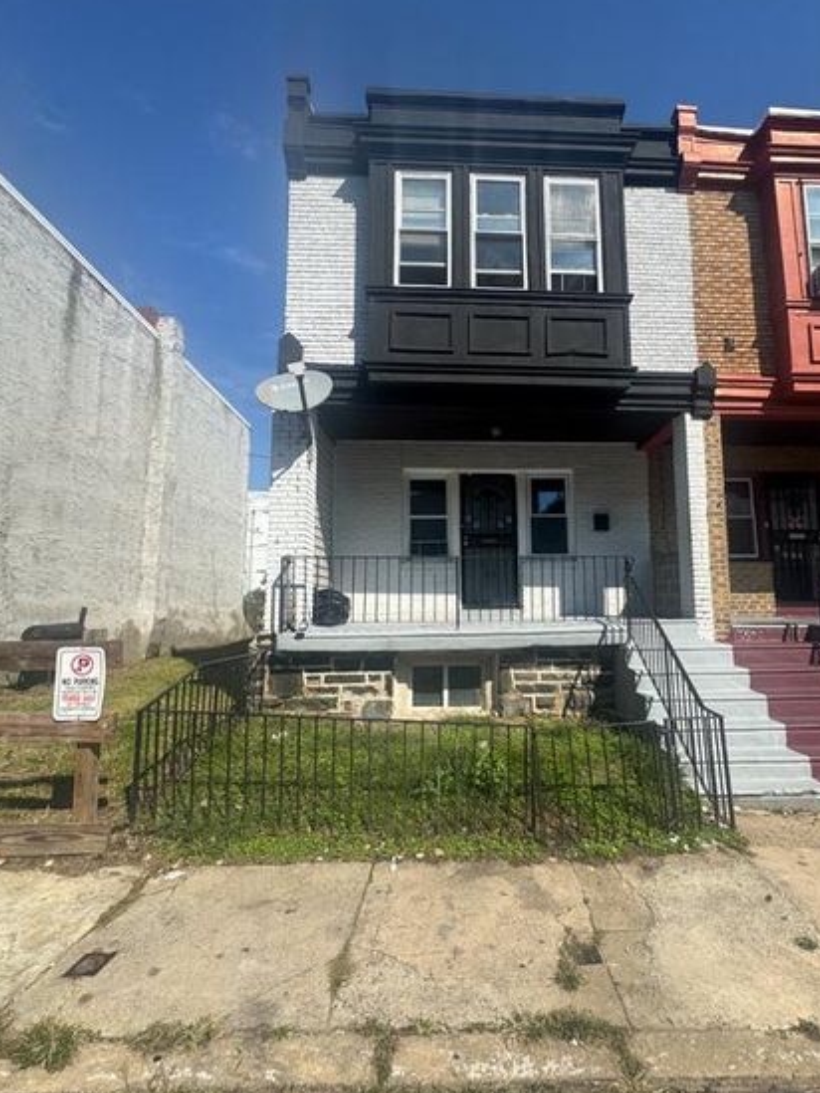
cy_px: 556
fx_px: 537
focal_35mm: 17
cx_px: 484
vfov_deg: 91.0
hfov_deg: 74.1
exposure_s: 1/1789
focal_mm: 2.22
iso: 50
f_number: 2.2
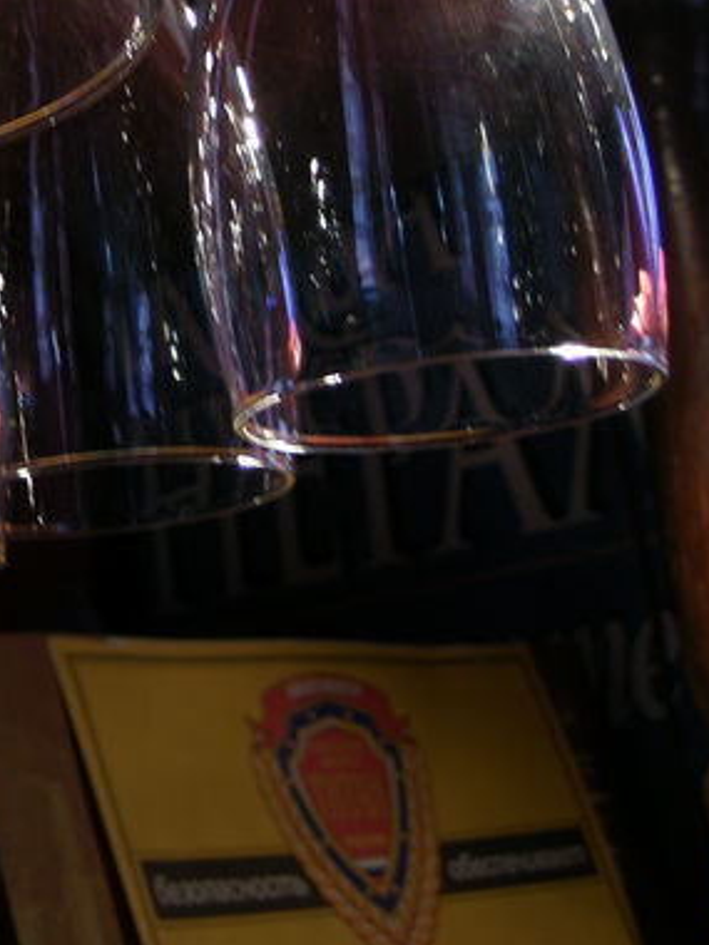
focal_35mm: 83
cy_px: -22
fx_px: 2267
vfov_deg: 22.6
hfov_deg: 17.5
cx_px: 61
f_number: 3
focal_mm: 7.2
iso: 50
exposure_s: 1/7
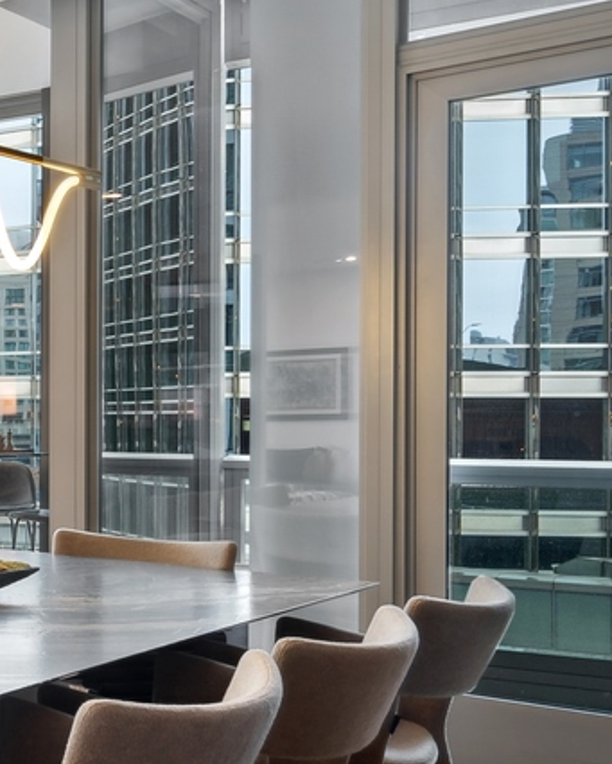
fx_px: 1132
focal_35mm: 50
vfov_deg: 37.2
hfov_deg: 21.2
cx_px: -468
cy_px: 443
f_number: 9
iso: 100
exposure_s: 1/5
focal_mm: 14
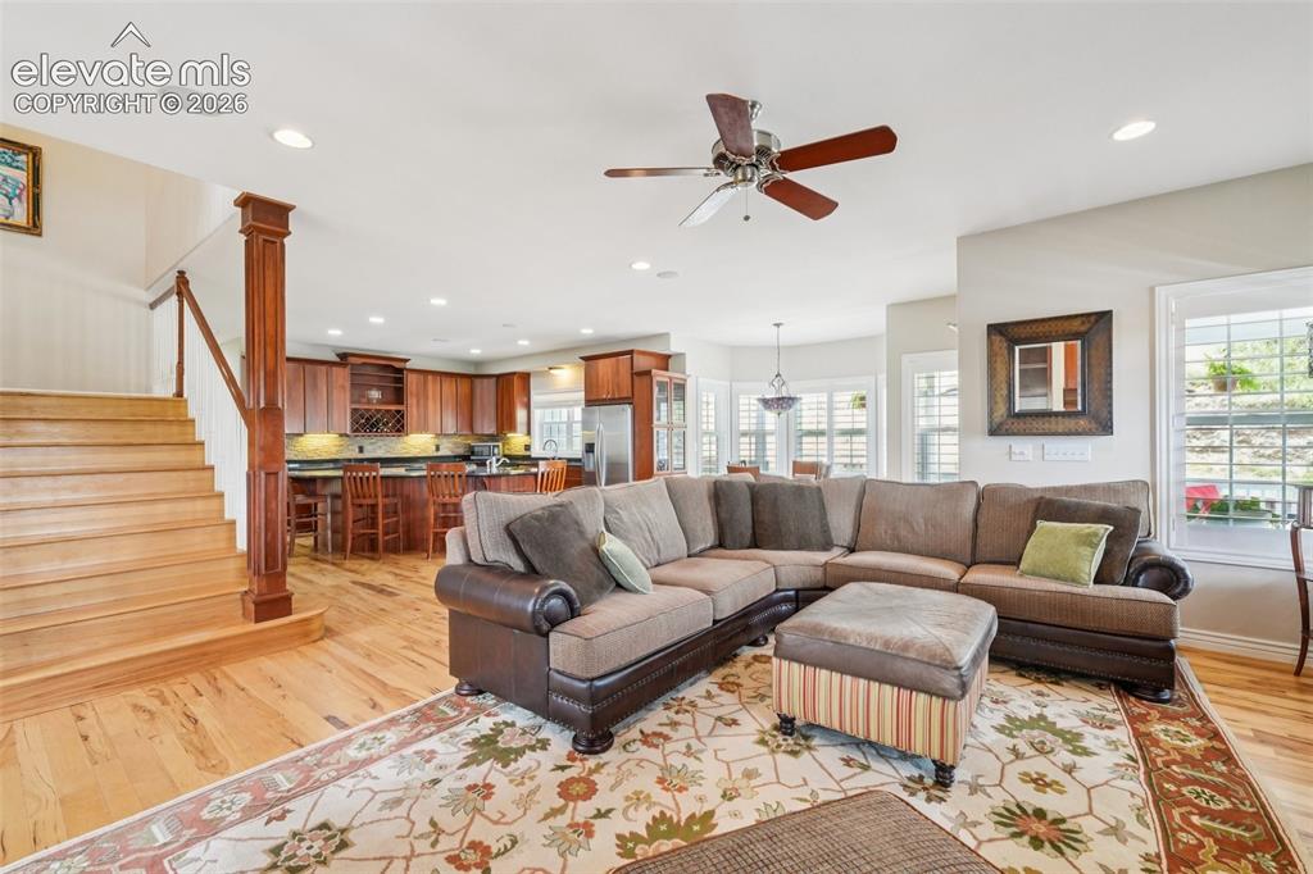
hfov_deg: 100.4
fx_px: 547
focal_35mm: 15
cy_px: 437
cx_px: 656
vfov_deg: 77.3
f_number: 7.1
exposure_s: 1/5
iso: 800
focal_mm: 10
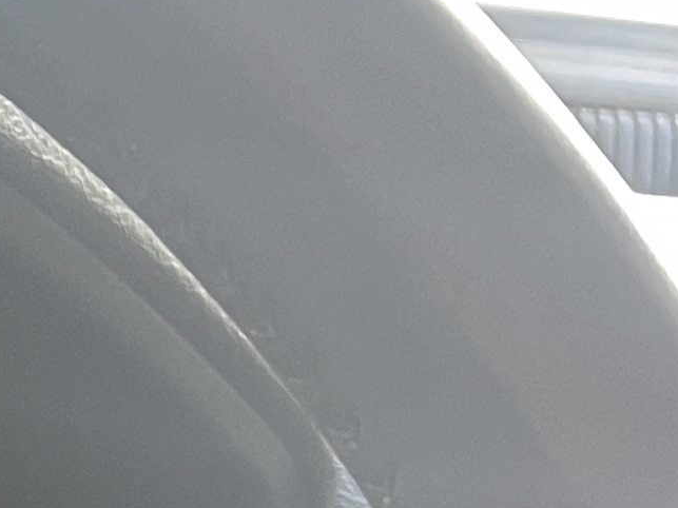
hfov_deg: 10.0
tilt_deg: -21.4
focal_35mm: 163
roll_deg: -2.1
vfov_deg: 8.1
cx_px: -1140
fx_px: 3192
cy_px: 1395
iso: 125
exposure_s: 1/60
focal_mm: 5.7
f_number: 1.5
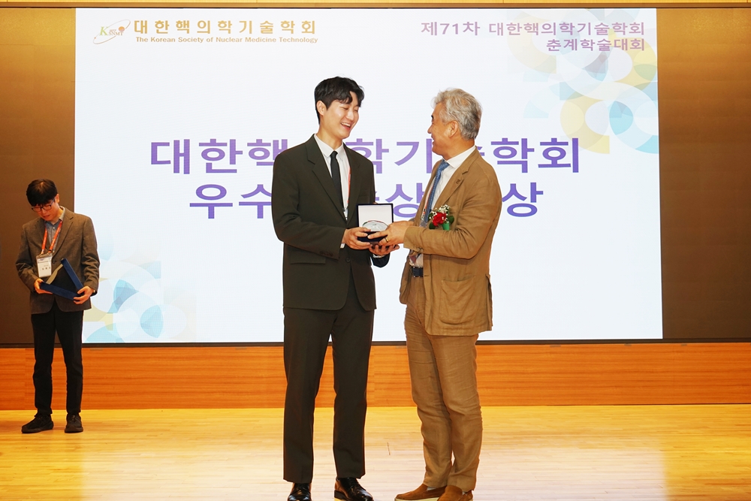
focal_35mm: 42
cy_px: 250
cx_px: 376
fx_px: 876
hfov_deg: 46.4
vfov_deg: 31.9
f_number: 7.1
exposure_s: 1/60
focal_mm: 42
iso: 400
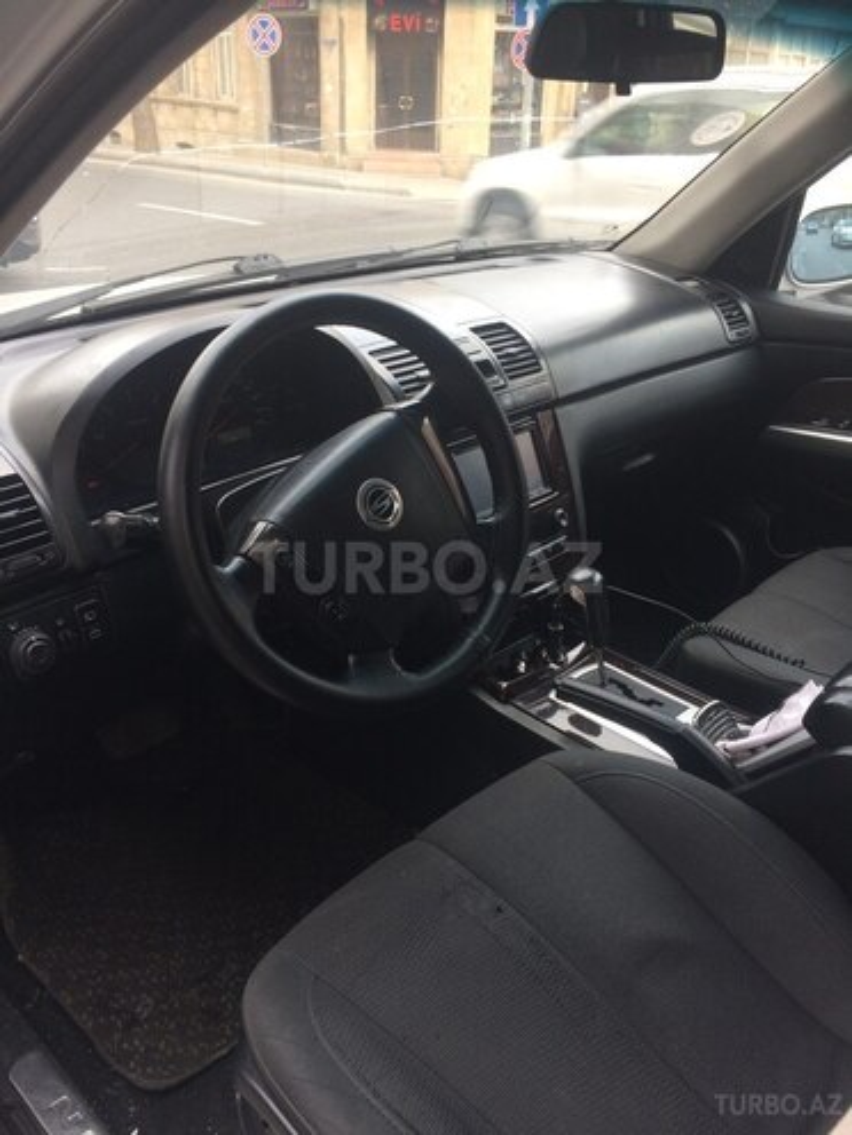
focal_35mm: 29
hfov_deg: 48.2
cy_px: 568
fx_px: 952
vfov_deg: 61.7
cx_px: 426
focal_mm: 4.15
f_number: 2.2
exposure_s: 1/50
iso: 32
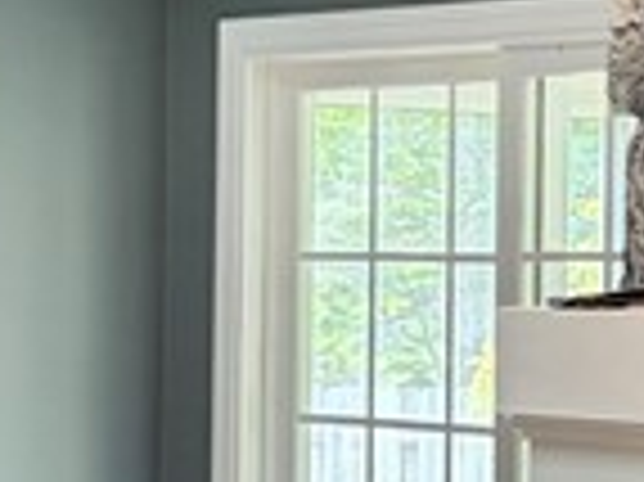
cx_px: 383
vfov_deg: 8.0
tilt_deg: -0.5
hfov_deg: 10.6
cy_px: 252
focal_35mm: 186
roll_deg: -0.4
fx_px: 3457
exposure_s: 1/60
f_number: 1.6
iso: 160
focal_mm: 5.96
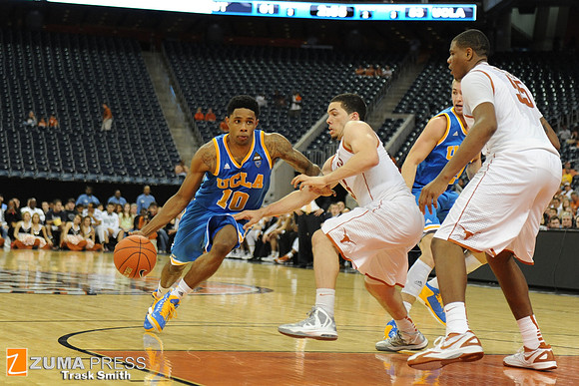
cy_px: 193
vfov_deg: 21.9
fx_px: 997
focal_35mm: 62
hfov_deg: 32.4
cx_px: 290
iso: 2500
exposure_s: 1/1000
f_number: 2.8
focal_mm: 62
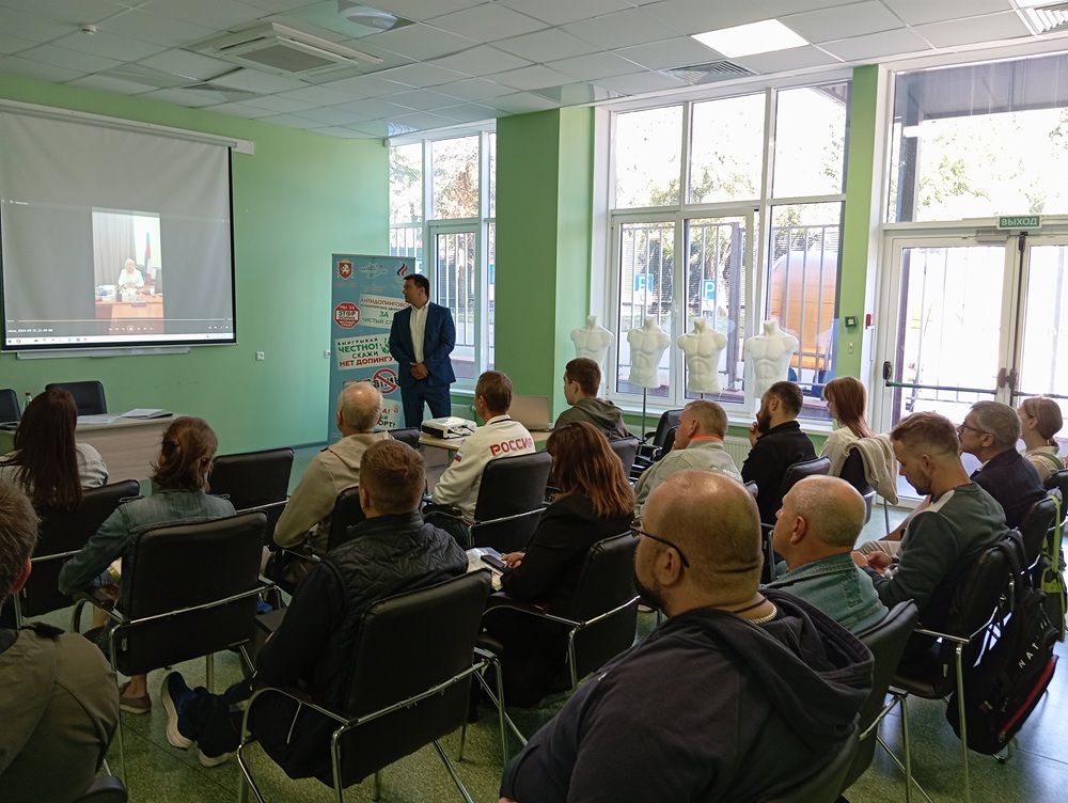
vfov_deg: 49.8
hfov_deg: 63.4
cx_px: 534
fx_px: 865
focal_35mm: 28
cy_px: 402
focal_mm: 4.22
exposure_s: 1/50
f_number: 1.8
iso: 223
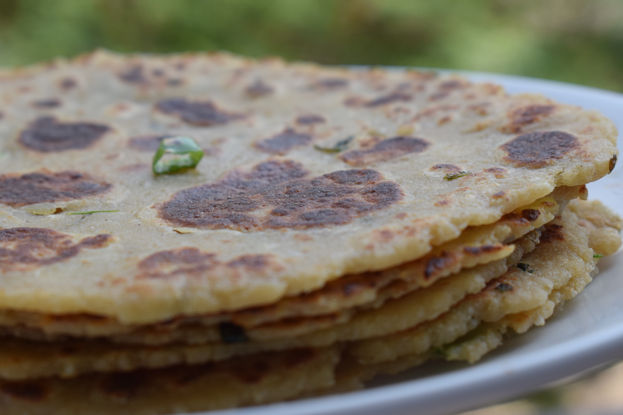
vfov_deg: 17.5
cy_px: 208
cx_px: 312
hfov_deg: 26.0
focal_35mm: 78
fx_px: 1350
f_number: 8
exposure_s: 1/250
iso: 280
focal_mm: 52
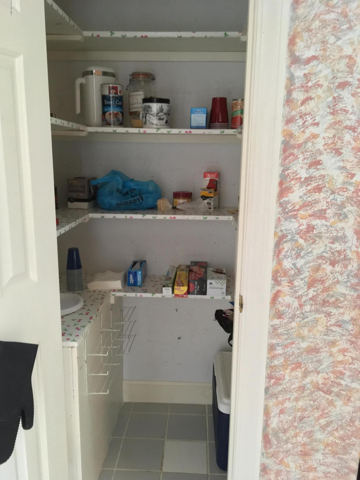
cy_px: 240
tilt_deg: -15.2
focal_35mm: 29
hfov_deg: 48.2
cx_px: 180
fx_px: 402
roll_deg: +0.0
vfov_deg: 61.7
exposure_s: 1/30
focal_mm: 4.15
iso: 200
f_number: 2.2
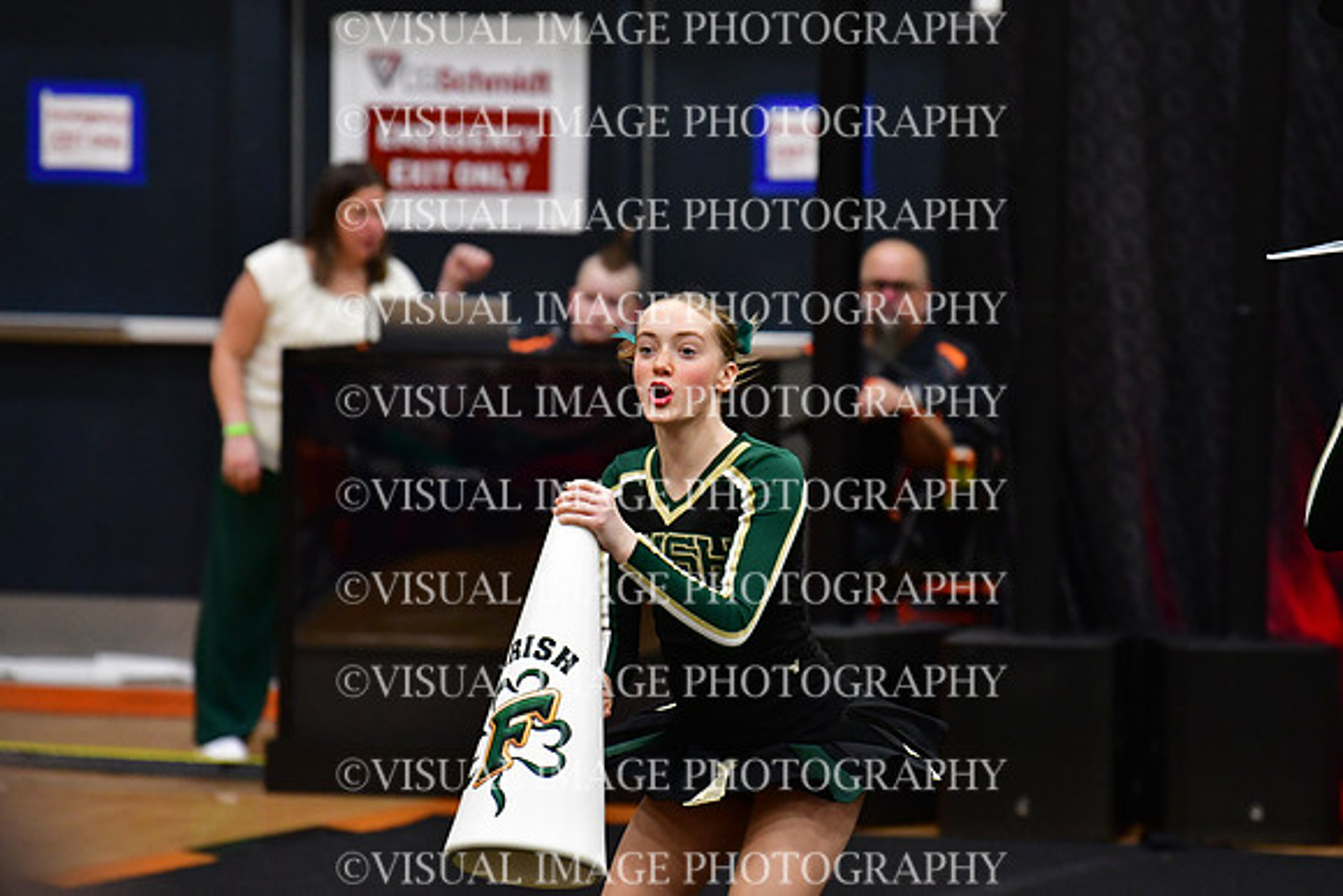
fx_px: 11194
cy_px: 448
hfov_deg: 6.9
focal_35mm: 300
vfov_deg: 4.6
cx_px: 672
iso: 4000
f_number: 3.5
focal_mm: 200
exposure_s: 1/500
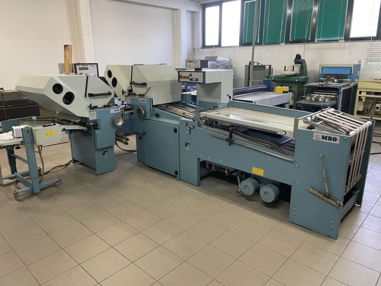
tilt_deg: -14.8
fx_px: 286
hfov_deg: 67.3
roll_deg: +0.5
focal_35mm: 26
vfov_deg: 53.1
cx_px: 190
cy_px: 143
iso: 125
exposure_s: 1/50
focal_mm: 4.2
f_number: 1.6
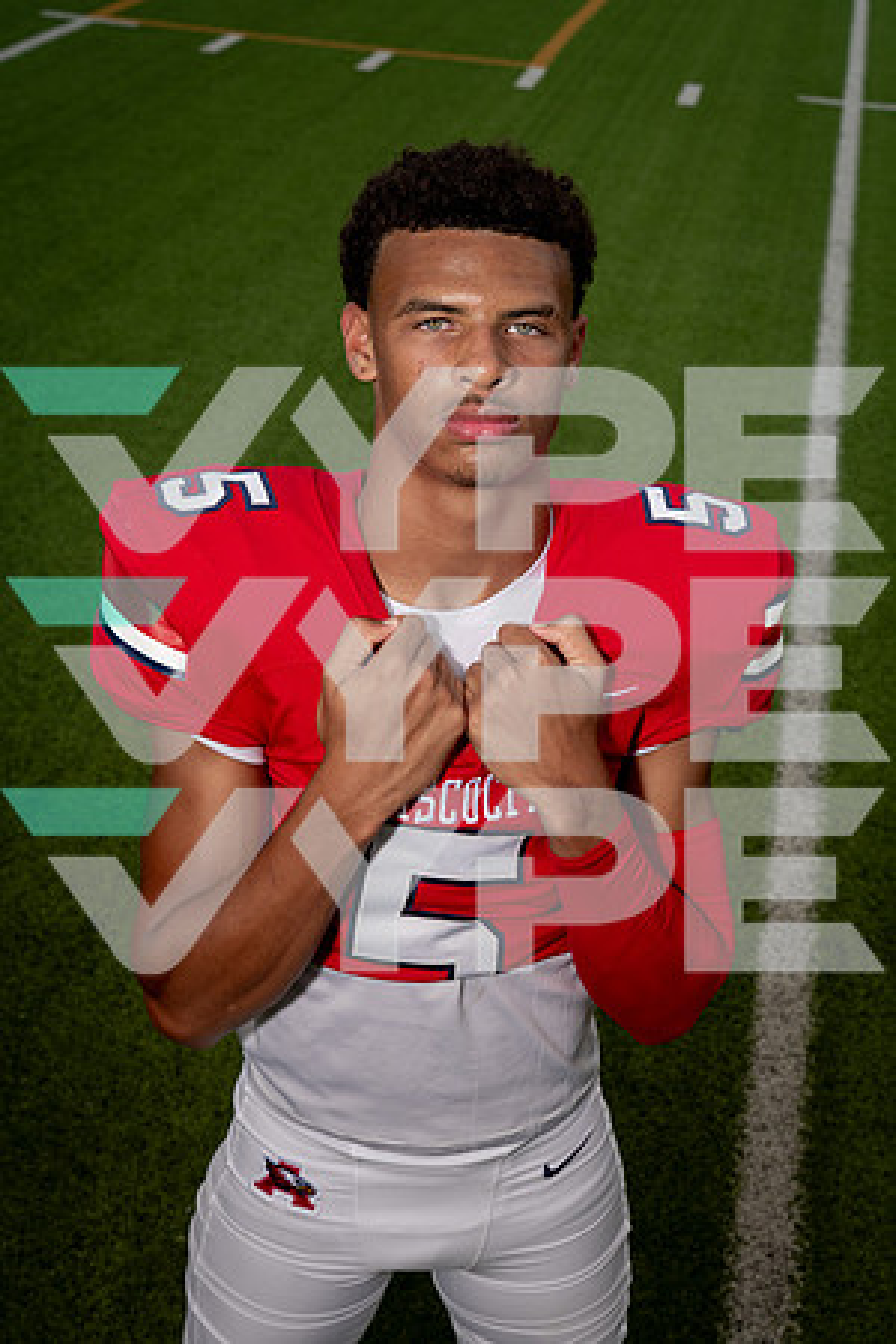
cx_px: 448
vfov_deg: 39.6
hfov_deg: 27.0
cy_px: 672
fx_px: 1867
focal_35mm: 50
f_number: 8
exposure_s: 1/250
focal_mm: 50
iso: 100
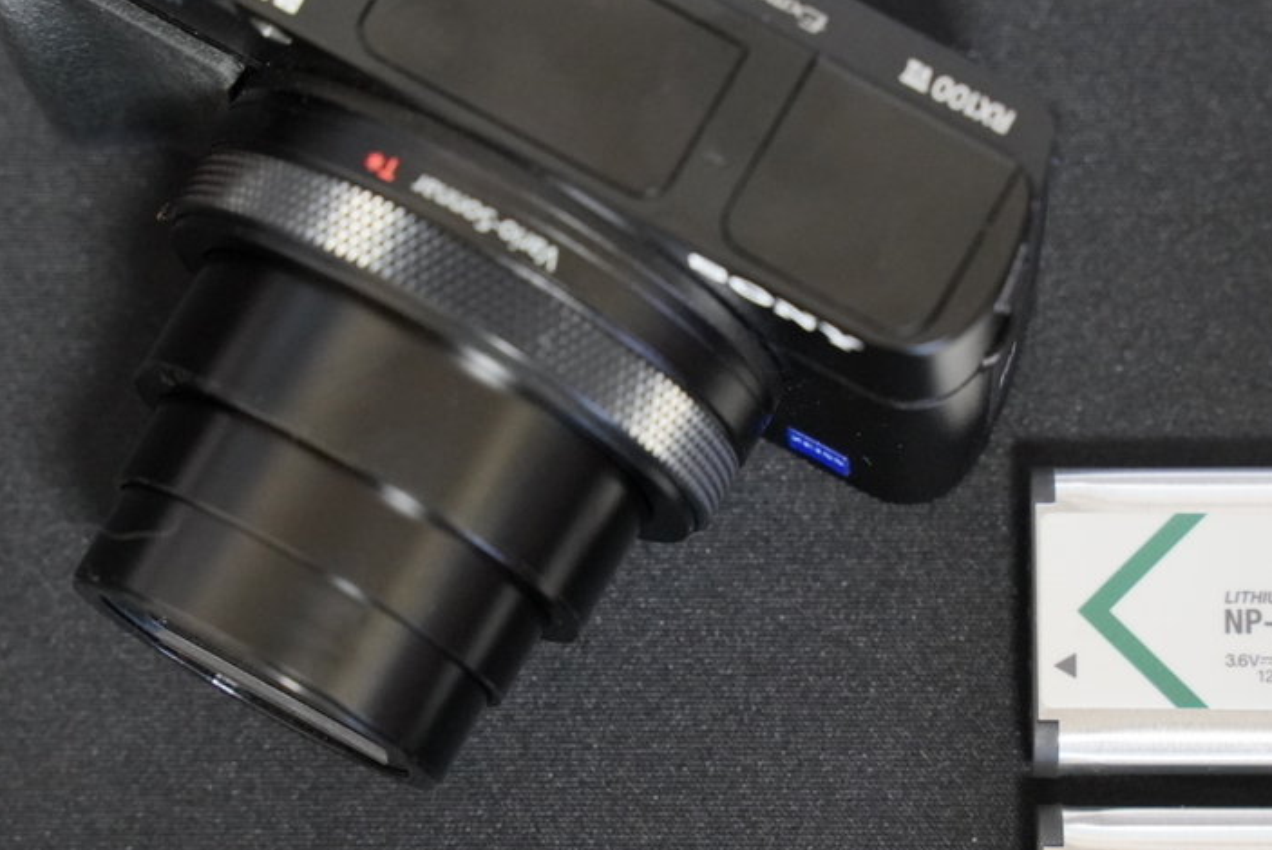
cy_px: 532
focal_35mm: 128
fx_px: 4526
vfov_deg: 10.7
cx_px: 689
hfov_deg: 16.0
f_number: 6.3
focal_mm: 75
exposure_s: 1/40
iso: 5000
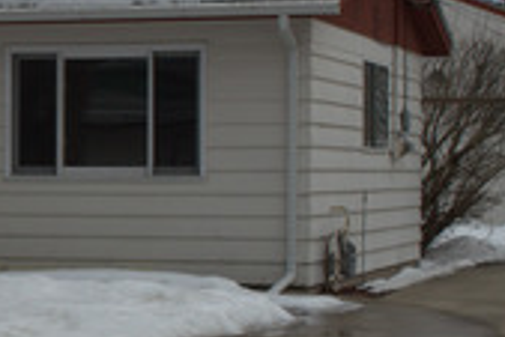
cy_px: 173
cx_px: -230
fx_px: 2387
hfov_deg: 11.6
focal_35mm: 170
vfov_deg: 8.1
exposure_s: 1/500
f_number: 11
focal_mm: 30
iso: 280
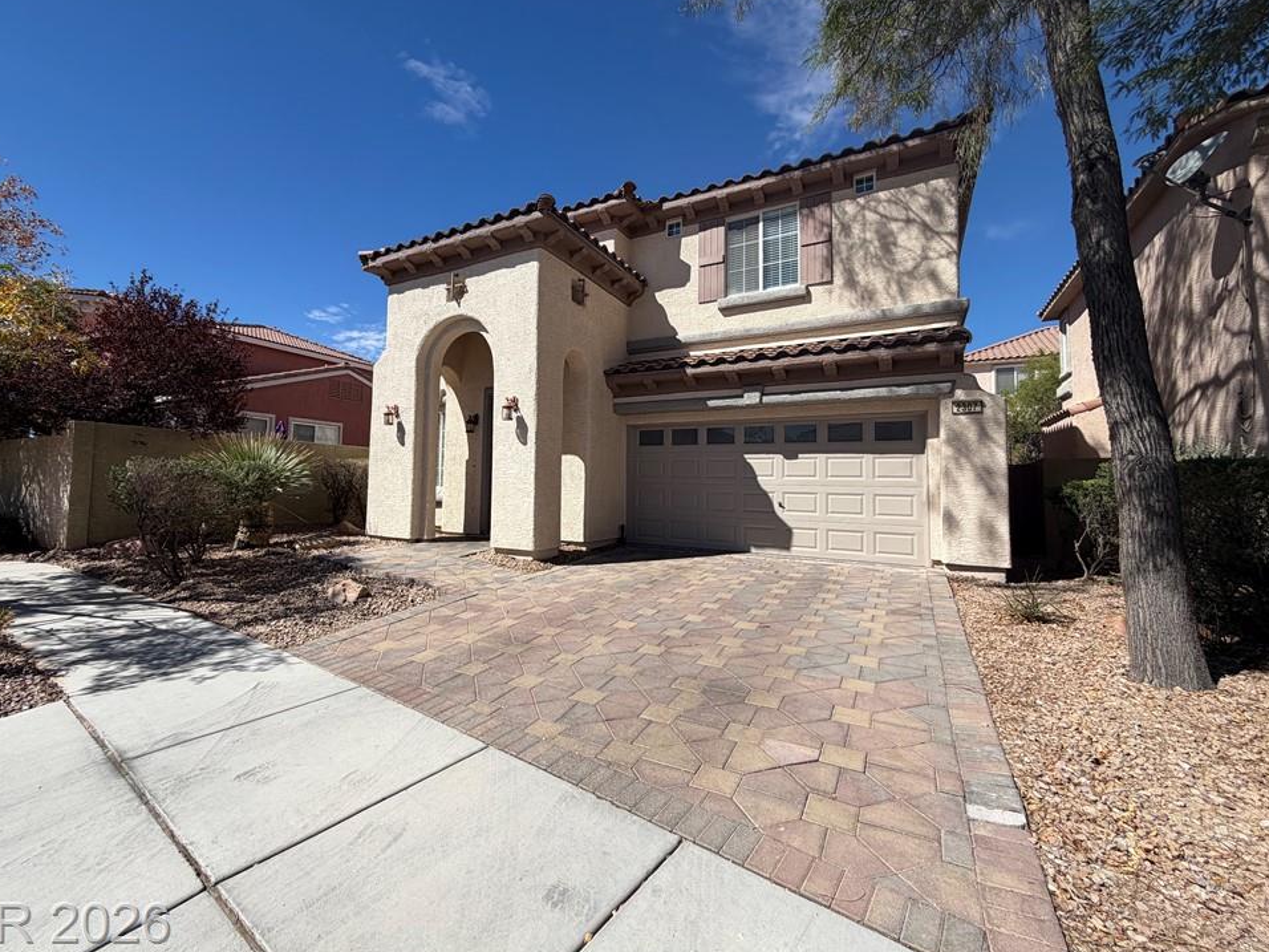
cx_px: 595
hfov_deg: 98.0
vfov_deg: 81.7
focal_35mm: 15
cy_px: 453
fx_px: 550
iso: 25
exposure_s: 1/1125
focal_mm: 2.22
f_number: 2.2
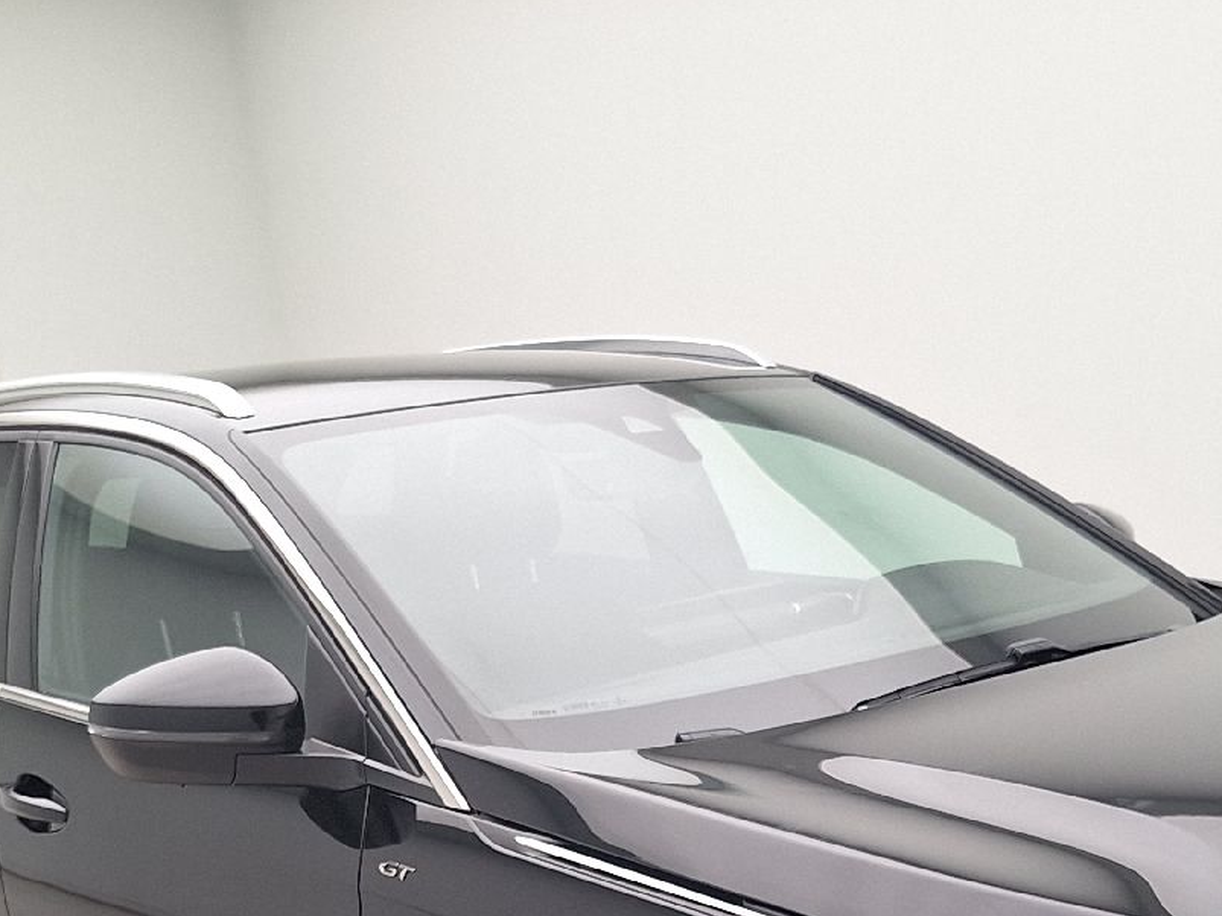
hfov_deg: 34.9
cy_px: 1088
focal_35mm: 55
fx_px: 1941
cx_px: 674
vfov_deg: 24.2
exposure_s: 1/100
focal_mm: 5.54
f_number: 1.8
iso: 64
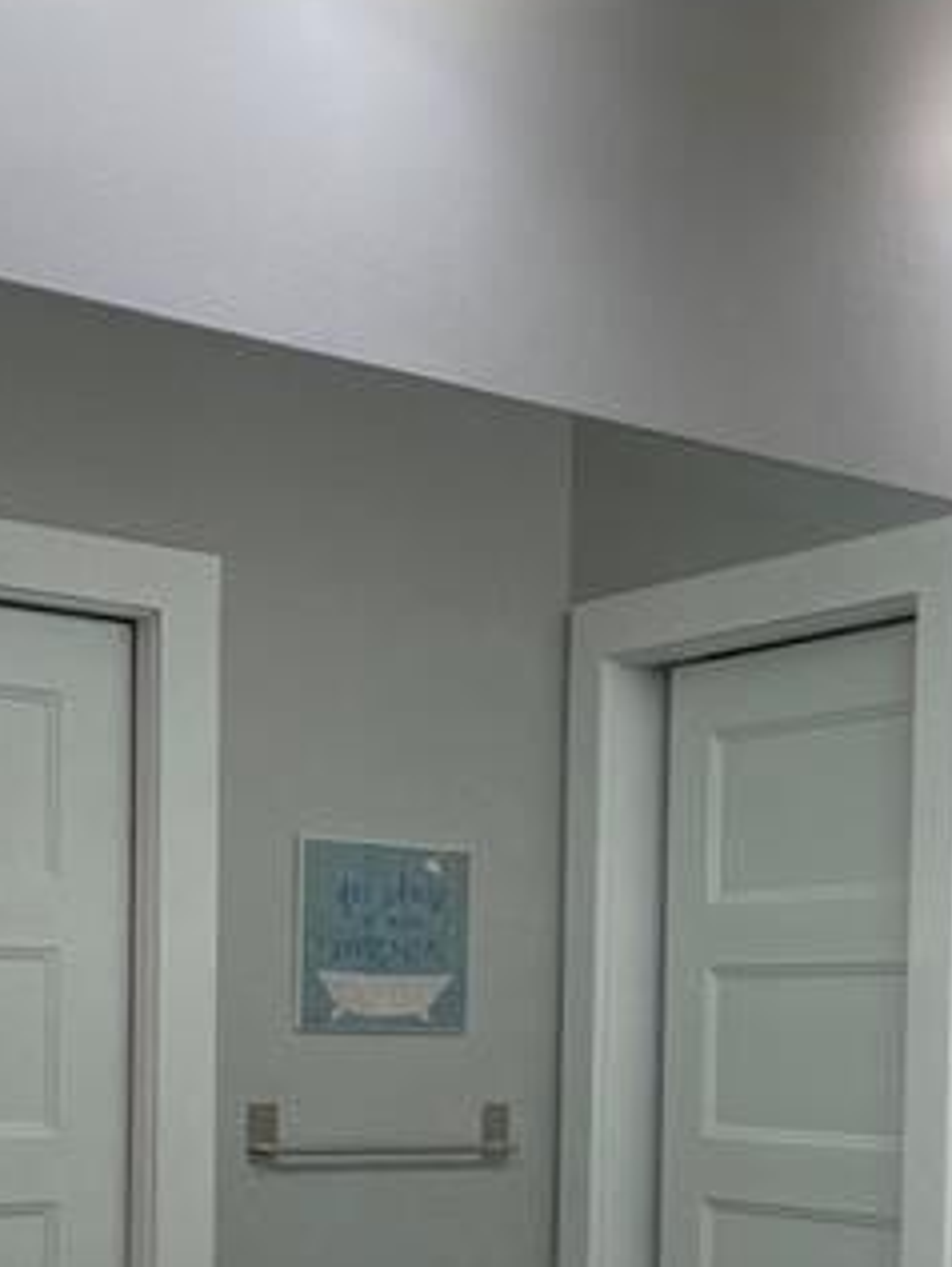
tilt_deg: -1.0
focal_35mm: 63
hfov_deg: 22.7
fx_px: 2309
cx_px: 876
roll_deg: -0.6
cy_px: 1095
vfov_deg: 29.7
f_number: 1.6
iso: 32
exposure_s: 1/120
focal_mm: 4.2
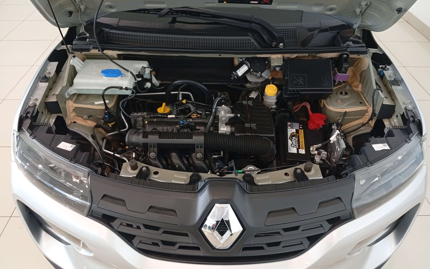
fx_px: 340
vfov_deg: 43.1
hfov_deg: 64.6
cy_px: 148
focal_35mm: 29
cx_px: 217
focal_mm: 3.98
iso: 216
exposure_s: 1/30
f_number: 1.8
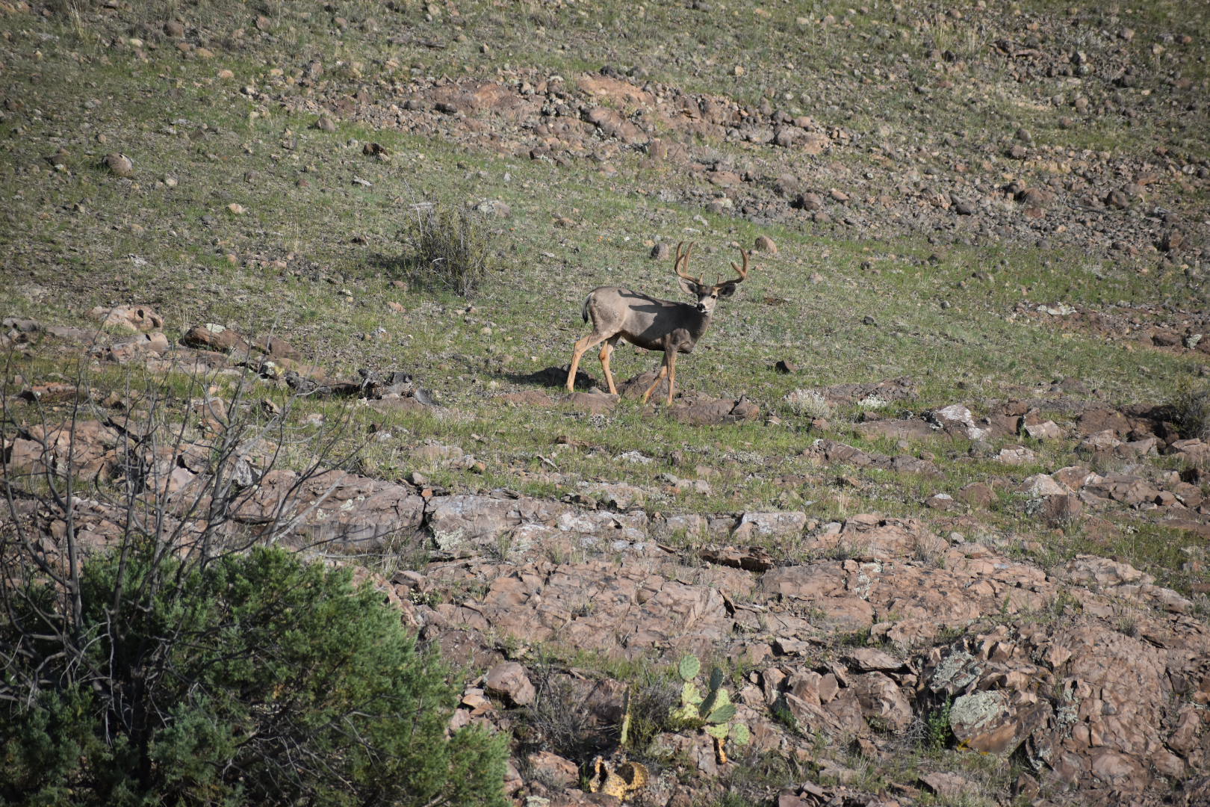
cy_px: 404
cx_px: 605
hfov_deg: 6.2
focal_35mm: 330
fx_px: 11091
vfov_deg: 4.2
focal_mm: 220
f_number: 5.6
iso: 400
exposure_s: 1/1600
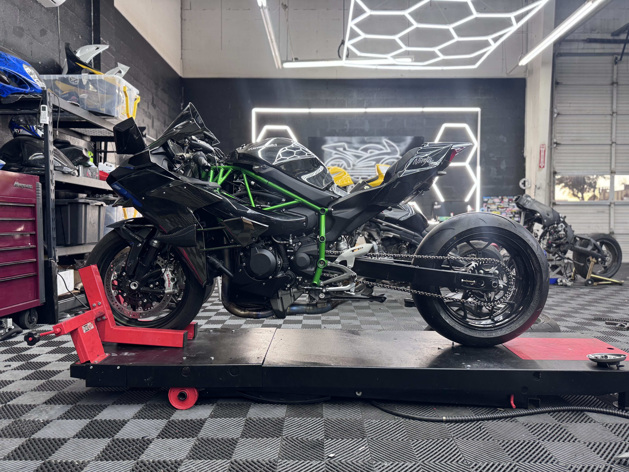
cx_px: 314
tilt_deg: -3.0
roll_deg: -1.1
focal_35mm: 24
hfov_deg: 71.6
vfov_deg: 56.8
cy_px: 236
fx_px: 436
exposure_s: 1/120
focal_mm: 6.76
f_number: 1.78
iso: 200
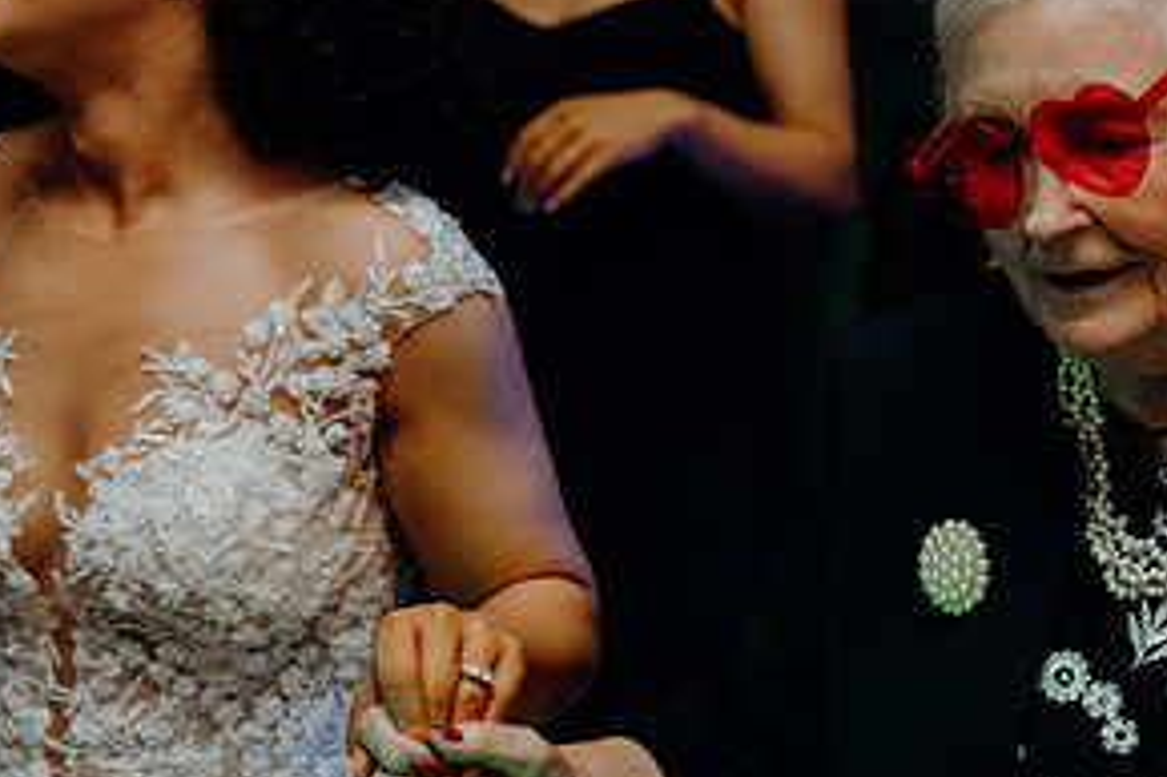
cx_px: 922
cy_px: 364
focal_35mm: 114
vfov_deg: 12.0
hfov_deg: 17.8
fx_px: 3693
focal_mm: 57
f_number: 3.5
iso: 2500
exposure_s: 1/160
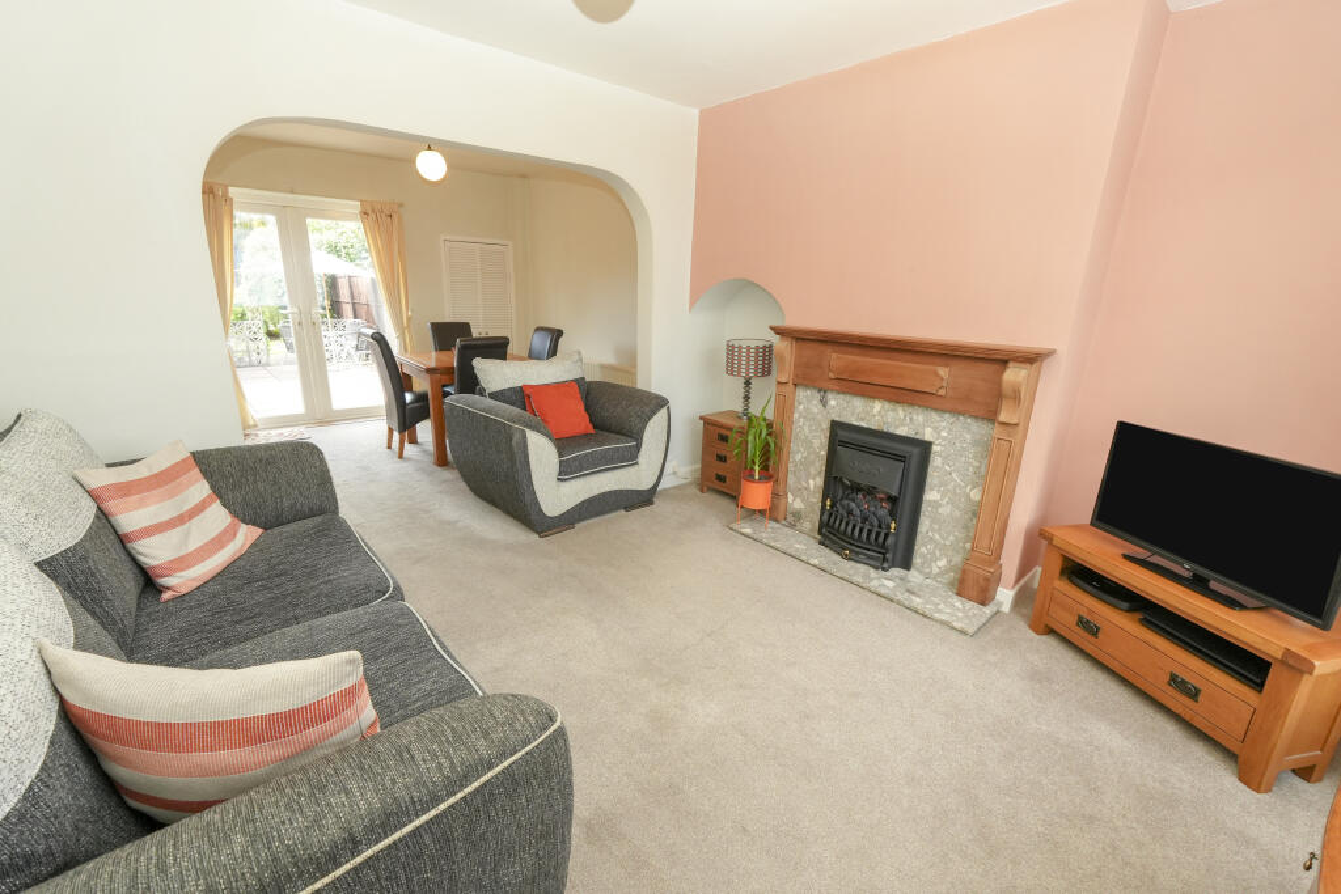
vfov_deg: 77.3
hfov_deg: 100.4
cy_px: 447
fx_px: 559
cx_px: 670
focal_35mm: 15
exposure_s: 1/160
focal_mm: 10
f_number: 4
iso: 800
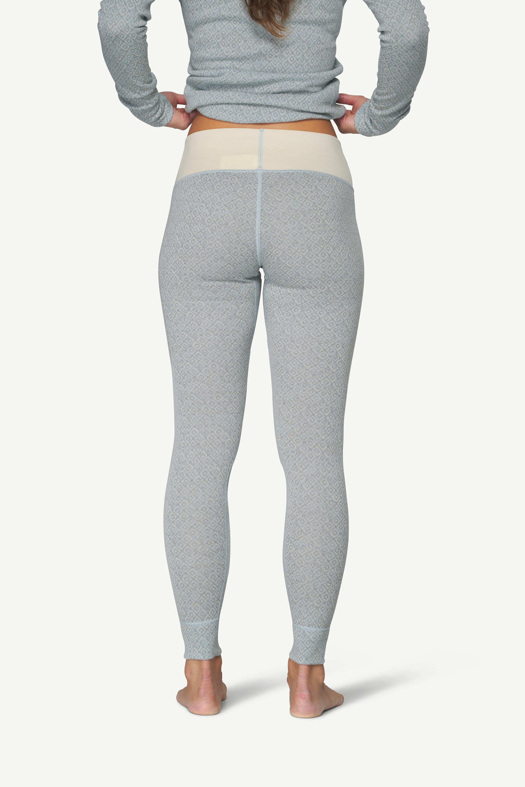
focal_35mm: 123
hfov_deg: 11.1
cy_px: 394
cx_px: 262
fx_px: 2690
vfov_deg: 16.7
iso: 160
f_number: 7.1
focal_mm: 123
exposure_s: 1/160
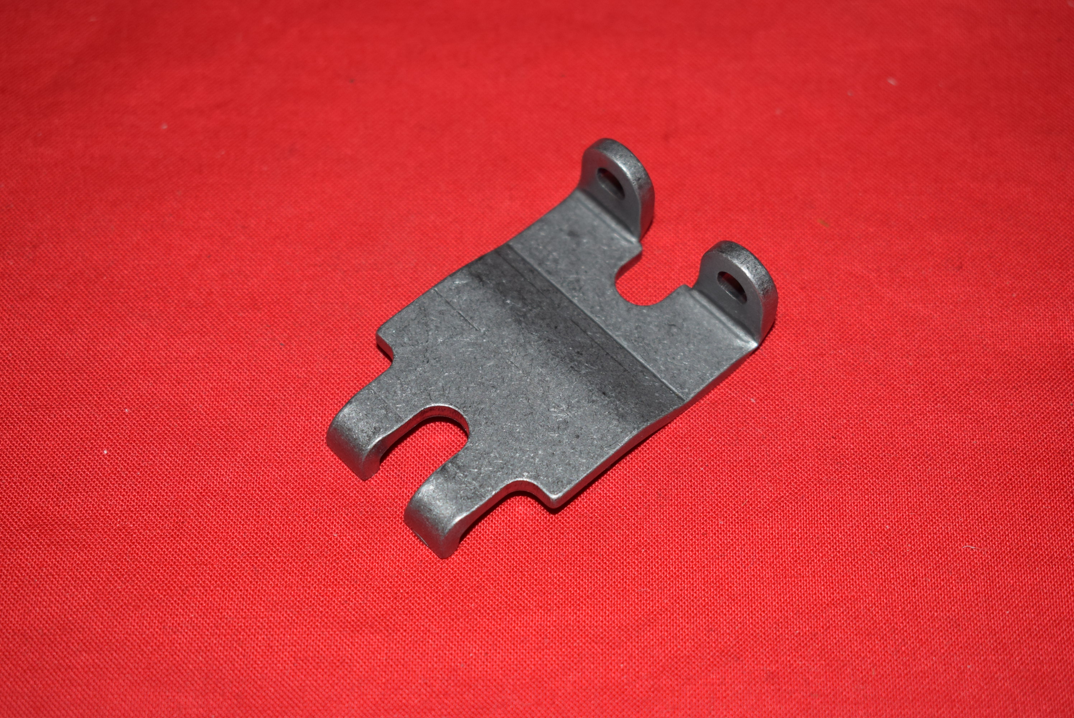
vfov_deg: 20.2
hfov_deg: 29.8
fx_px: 2015
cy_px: 359
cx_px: 537
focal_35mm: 68
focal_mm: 45
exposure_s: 1/200
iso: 400
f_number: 5.6
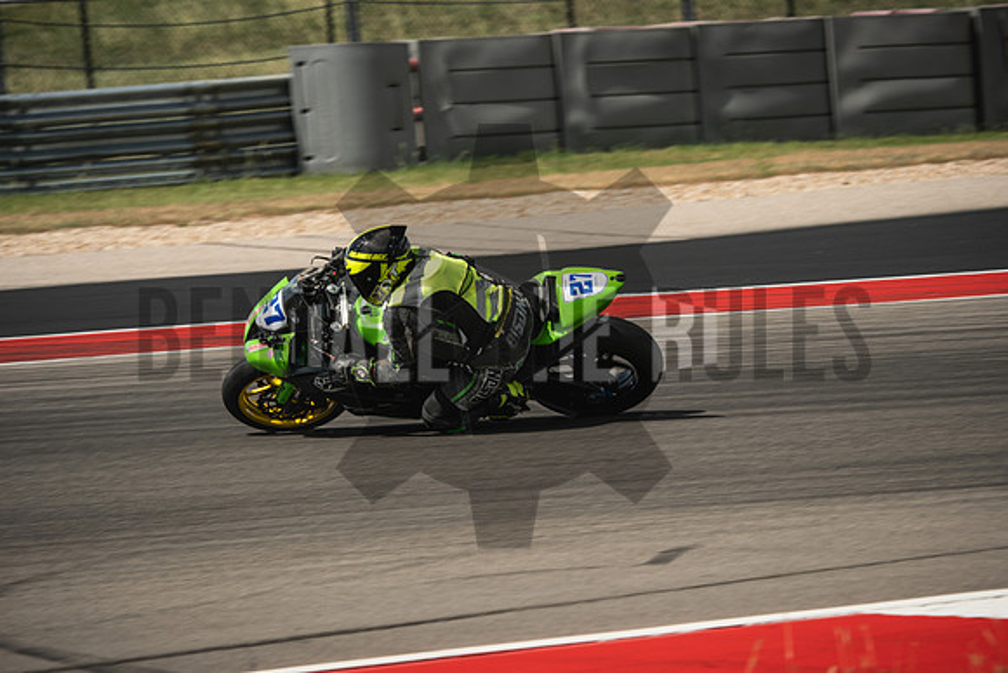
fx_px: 8402
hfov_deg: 6.9
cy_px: 336
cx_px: 504
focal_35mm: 300
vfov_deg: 4.6
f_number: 6.4
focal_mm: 200
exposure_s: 1/400
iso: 160
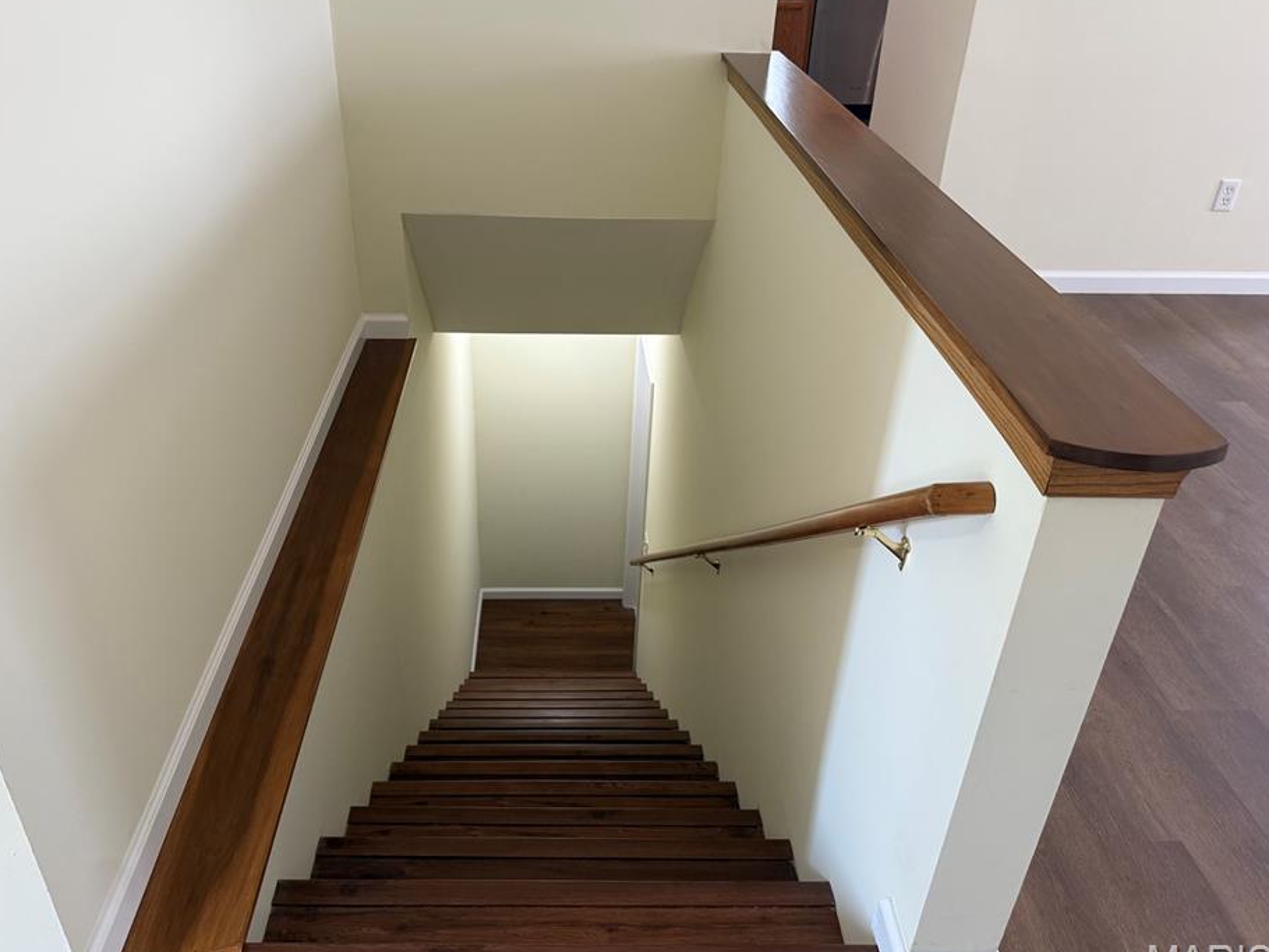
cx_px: 573
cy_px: 454
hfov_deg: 65.2
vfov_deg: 51.4
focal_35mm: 27
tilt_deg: -30.2
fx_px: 990
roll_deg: -0.9
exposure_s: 1/60
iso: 200
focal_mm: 6.76
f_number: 1.78
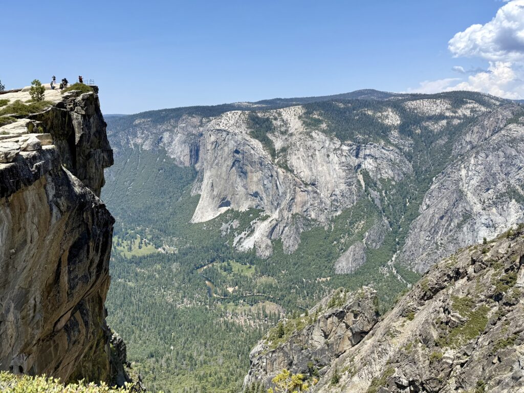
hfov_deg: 71.6
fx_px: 363
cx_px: 262
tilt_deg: -14.0
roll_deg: +0.8
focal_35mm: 24
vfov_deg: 56.8
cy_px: 196
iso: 80
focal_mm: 6.76
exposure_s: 1/4167
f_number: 1.78
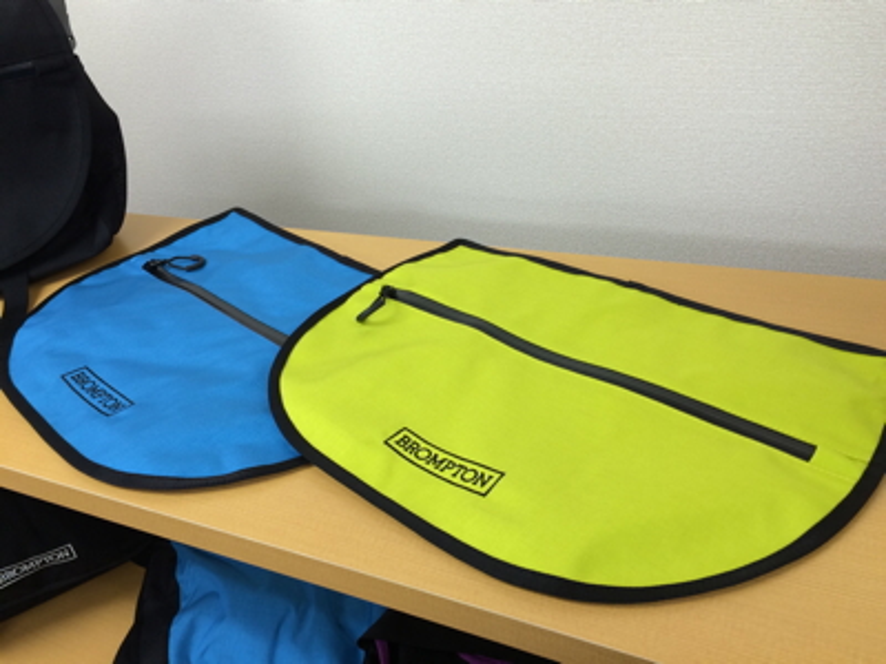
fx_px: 742
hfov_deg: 61.7
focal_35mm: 29
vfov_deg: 48.2
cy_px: 332
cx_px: 443
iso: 40
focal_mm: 4.15
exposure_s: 1/30
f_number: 2.2
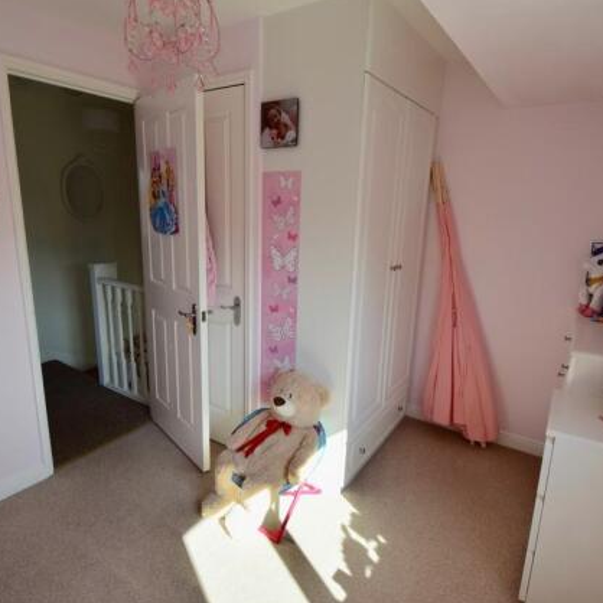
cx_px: 278
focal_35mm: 20
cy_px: 309
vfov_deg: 74.8
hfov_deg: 74.7
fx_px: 394
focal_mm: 10
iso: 360
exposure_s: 1/250
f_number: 8
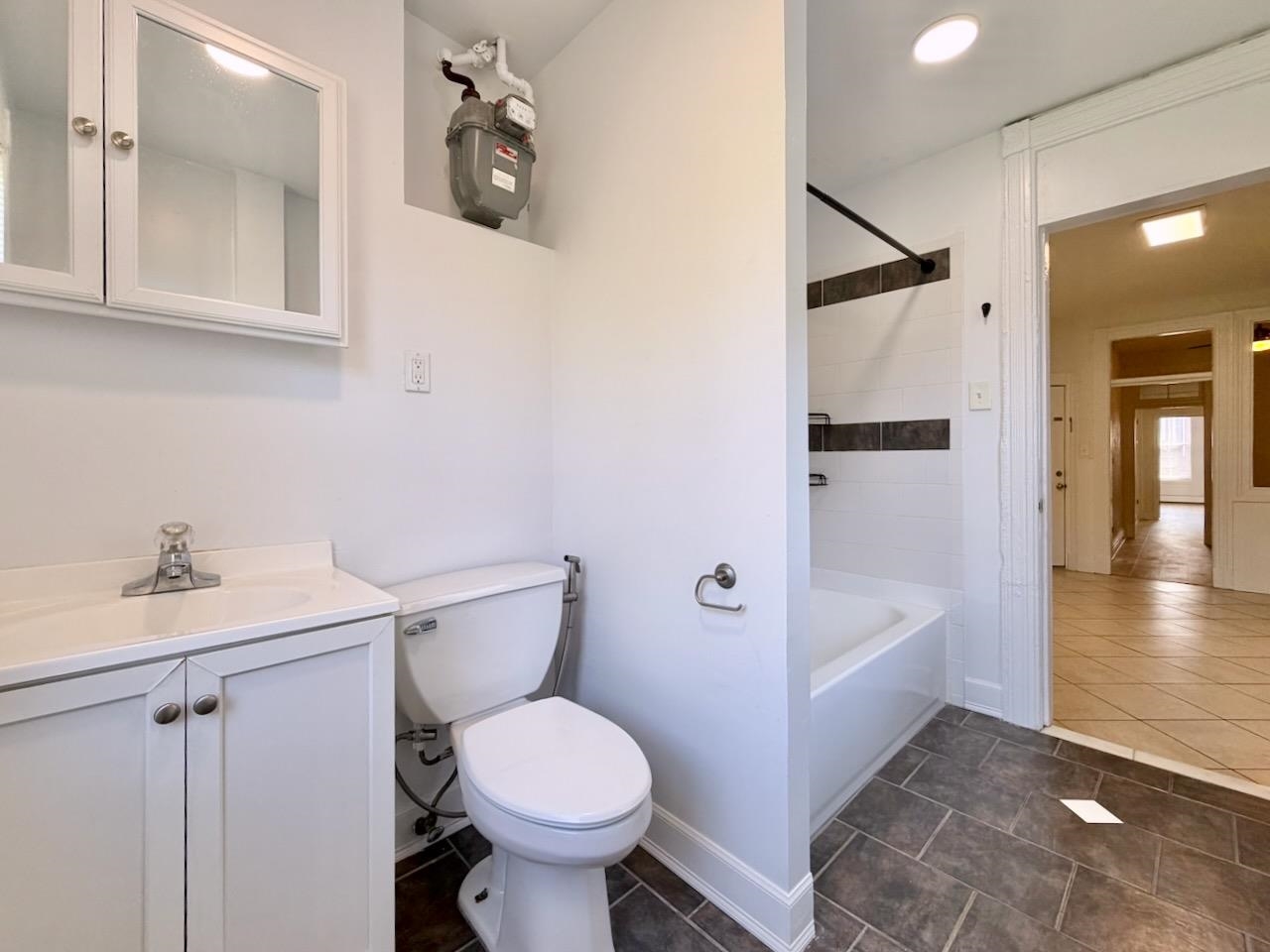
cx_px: 635
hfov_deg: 102.1
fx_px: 514
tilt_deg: -2.0
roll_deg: +1.2
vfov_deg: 85.7
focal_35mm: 14
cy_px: 476
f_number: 2.2
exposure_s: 1/120
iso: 125
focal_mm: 2.22
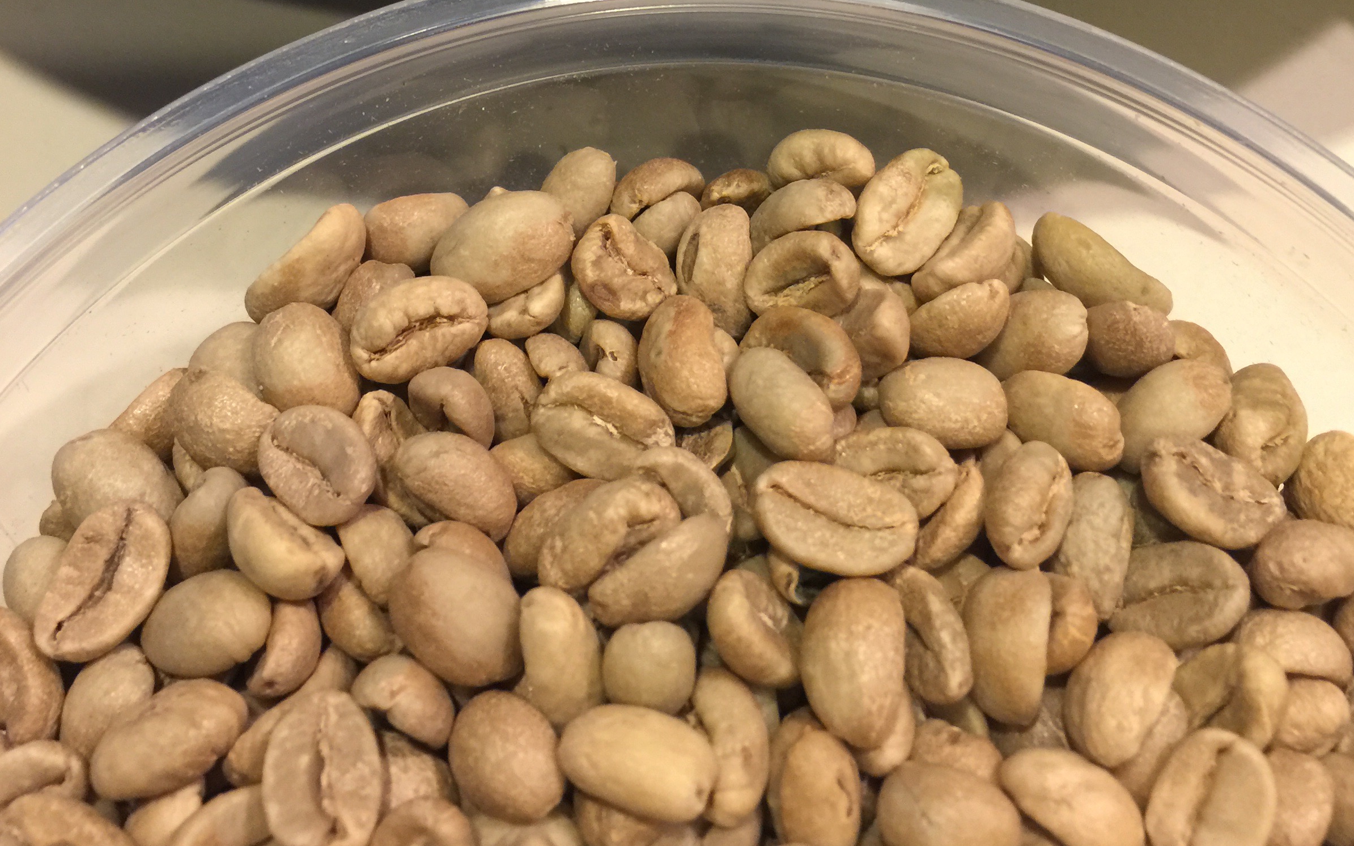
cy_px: 70
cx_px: 684
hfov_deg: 47.2
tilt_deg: -57.5
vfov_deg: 29.2
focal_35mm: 42
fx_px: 1550
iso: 100
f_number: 2.2
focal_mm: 4.15
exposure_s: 1/15
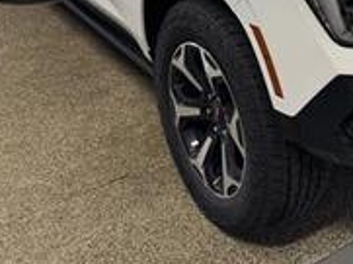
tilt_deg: -17.8
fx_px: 682
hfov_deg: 27.4
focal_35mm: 67
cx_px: 353
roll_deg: +1.1
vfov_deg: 20.4
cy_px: -55
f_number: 1.78
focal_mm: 6.76
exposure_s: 1/120
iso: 200
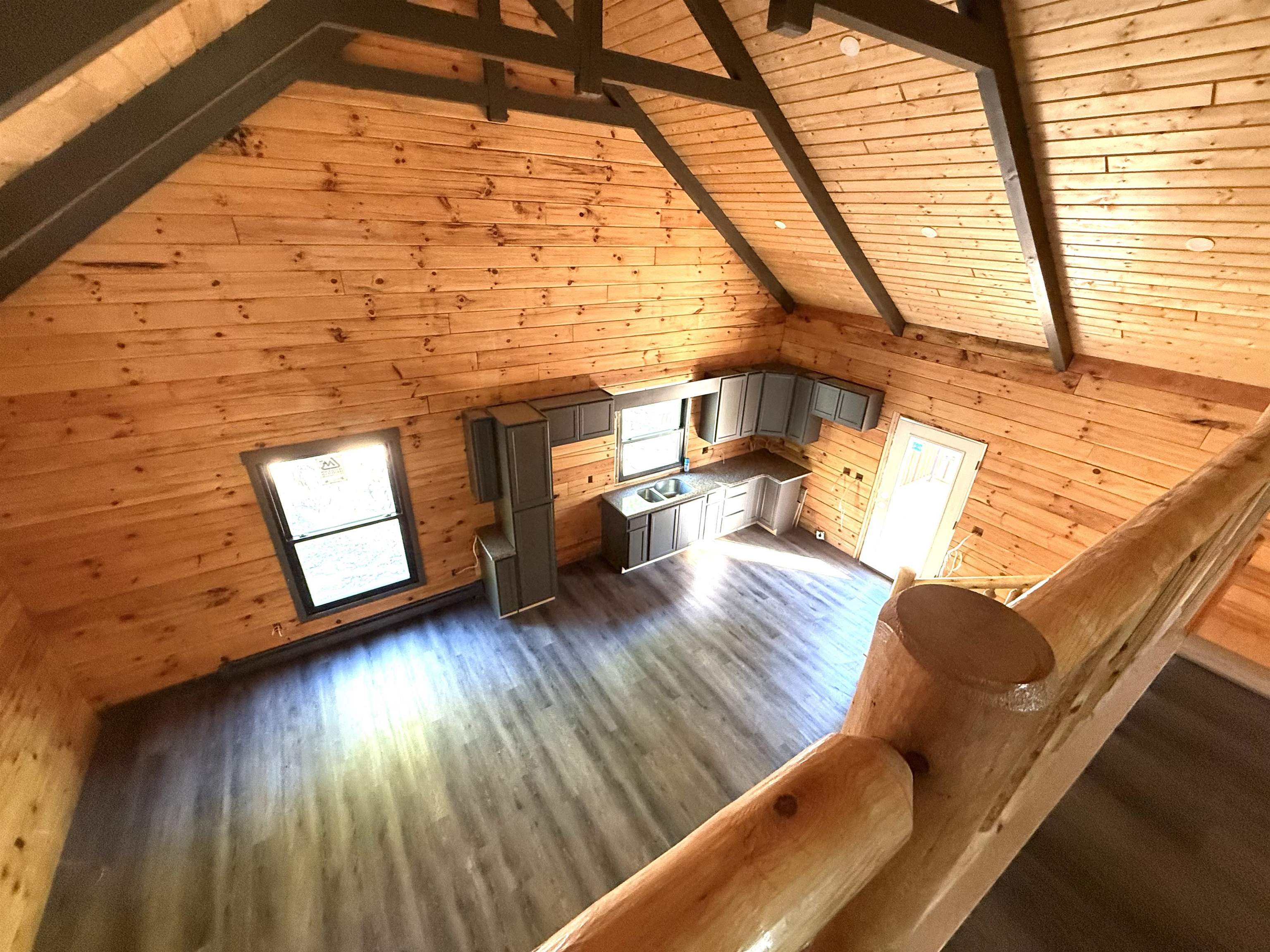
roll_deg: -2.0
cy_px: 476
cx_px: 635
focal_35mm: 14
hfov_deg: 102.1
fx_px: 514
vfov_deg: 85.7
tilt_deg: -26.3
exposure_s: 1/60
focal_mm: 2.22
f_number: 2.2
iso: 500
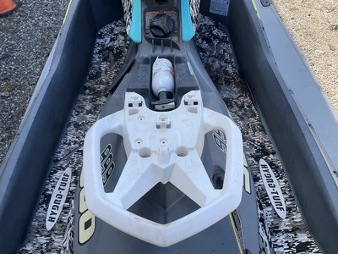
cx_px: 169
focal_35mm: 29
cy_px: 127
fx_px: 283
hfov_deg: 61.7
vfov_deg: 48.2
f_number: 1.8
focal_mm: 3
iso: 25
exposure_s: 1/586
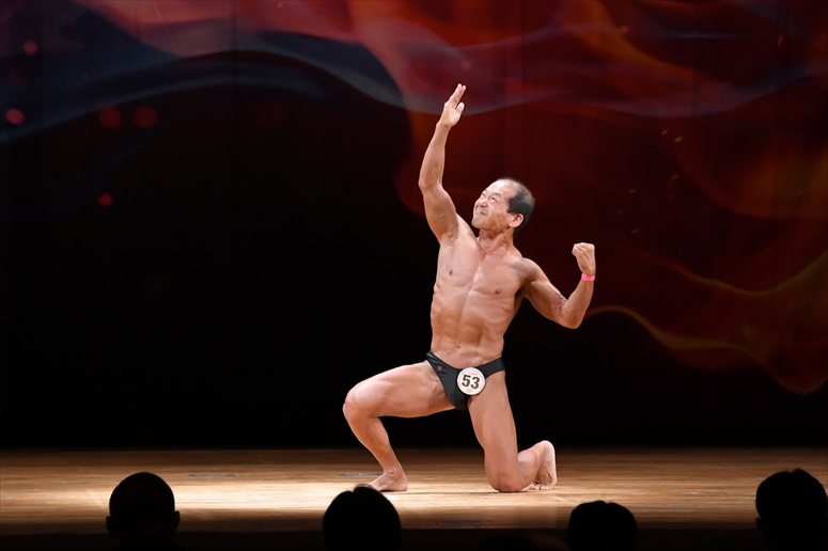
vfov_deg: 5.7
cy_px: 276
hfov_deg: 8.6
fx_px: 5517
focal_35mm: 240
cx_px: 414
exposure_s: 1/400
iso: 4000
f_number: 5.6
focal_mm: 160
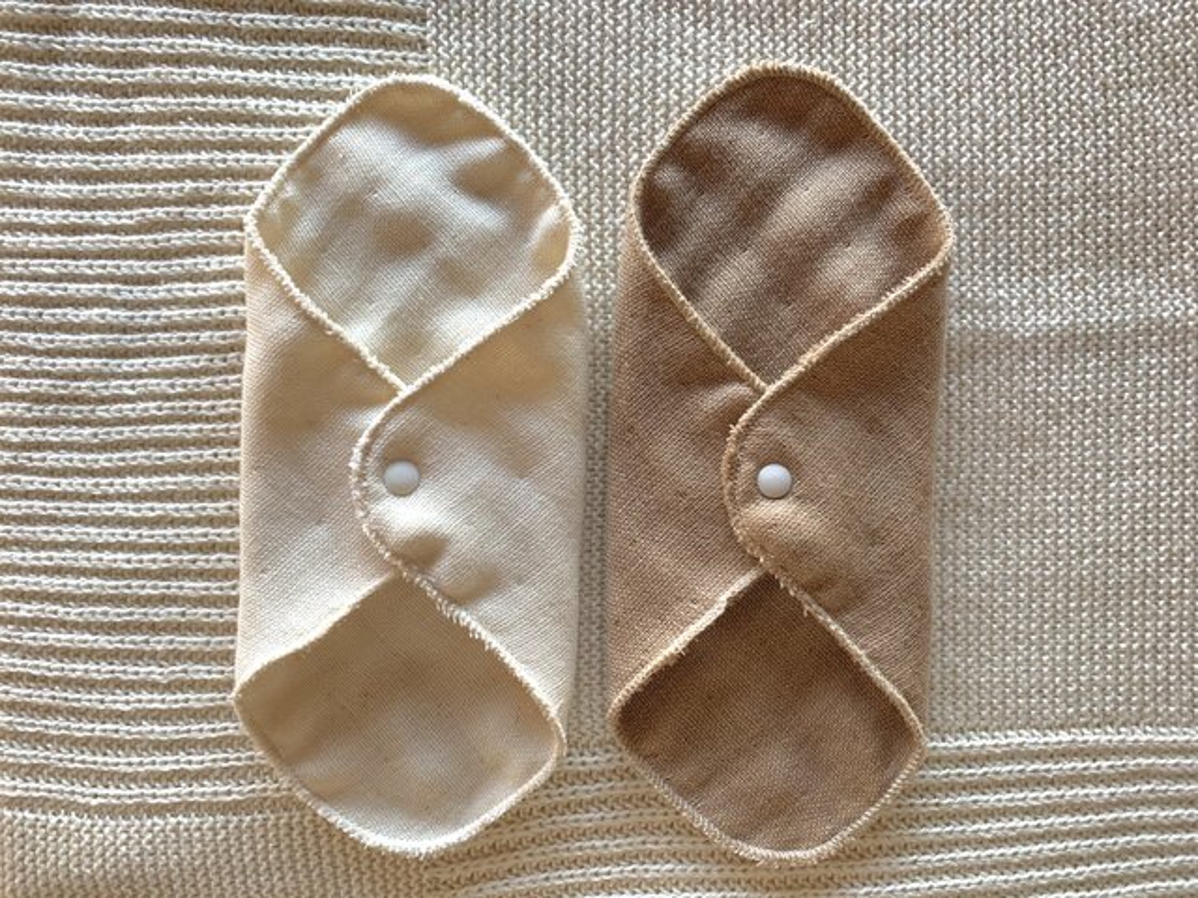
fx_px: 900
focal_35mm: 26
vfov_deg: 53.1
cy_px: 449
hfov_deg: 67.3
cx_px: 599
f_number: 1.8
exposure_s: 1/84
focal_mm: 4.25
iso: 100
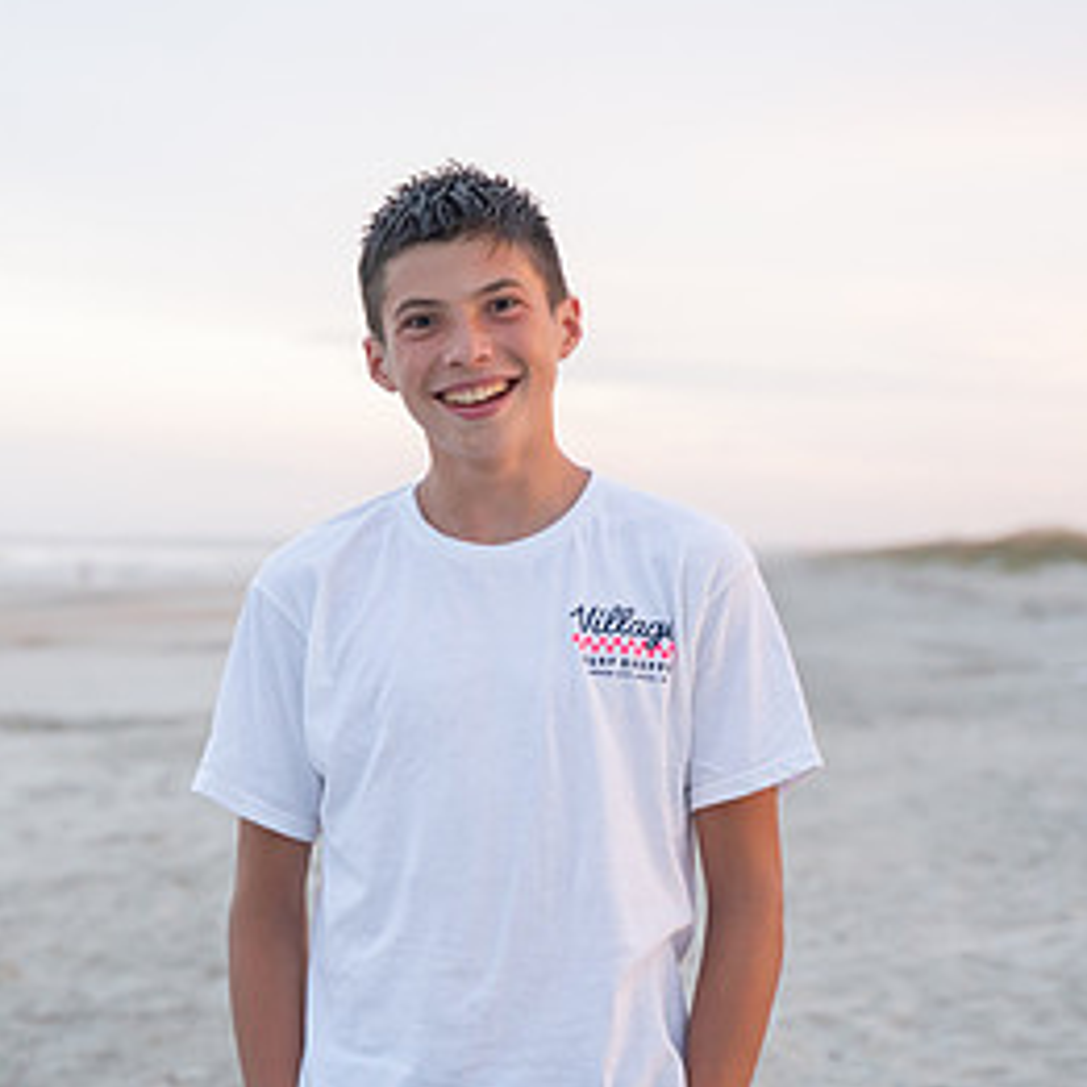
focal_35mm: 92
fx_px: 3268
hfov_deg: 18.8
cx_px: 401
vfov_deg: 18.9
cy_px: 664
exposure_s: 1/80
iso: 2000
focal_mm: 46
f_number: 2.8
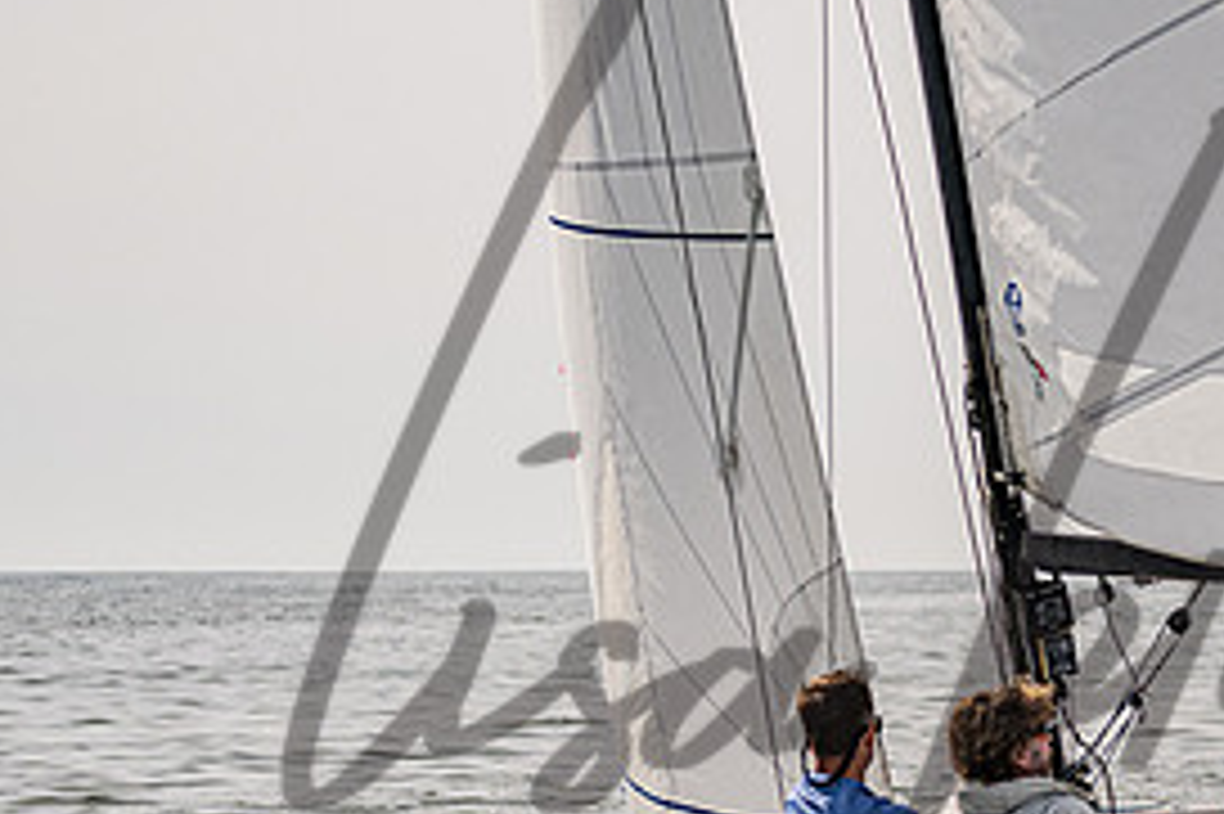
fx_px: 8902
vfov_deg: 5.2
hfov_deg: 7.8
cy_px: 794
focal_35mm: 262
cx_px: 1209
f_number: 5.6
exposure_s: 1/4000
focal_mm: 100
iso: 320
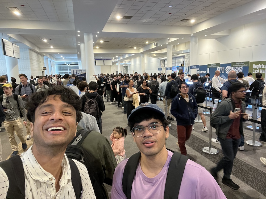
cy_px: 100
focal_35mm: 23
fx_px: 177
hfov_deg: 73.9
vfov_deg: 58.9
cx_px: 133
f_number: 2.2
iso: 320
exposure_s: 1/40
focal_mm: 2.71
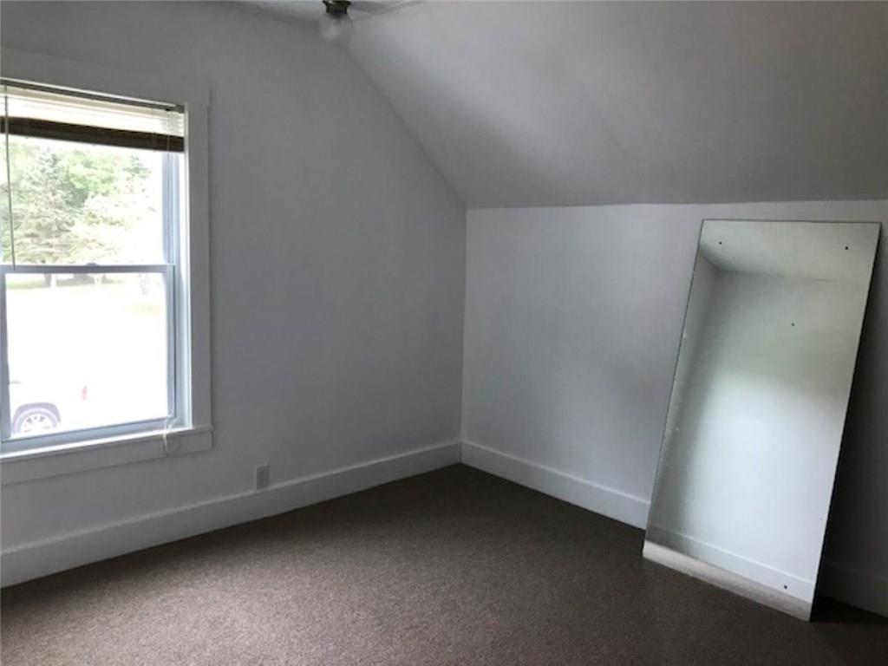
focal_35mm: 28
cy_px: 333
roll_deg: -0.9
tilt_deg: -7.6
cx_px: 444
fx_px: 718
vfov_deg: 49.7
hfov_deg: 63.4
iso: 25
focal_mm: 3.99
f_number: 1.8
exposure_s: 1/30
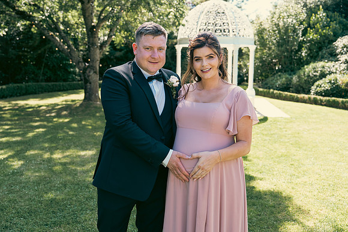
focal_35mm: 37
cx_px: 174
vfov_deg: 36.0
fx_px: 358
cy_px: 116
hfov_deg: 51.9
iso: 250
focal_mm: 37
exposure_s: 1/500
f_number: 3.5
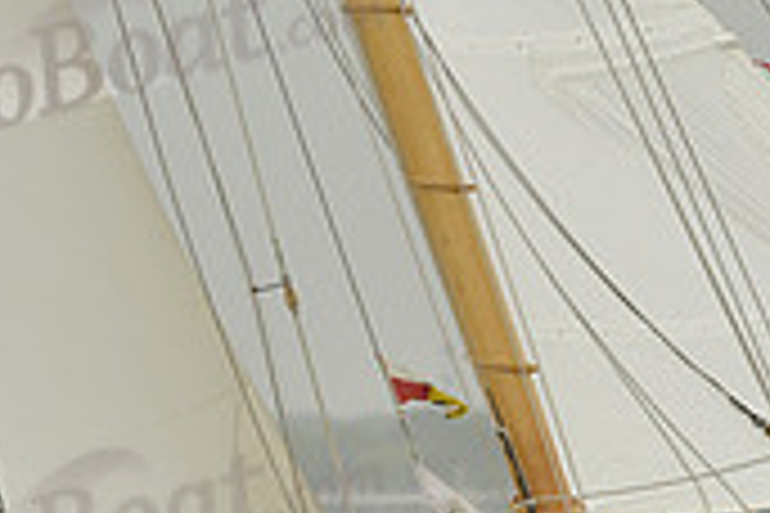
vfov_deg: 1.4
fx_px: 21024
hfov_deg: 2.1
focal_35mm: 983
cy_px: 245
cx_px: 621
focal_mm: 290
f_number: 5
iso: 400
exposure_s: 1/640
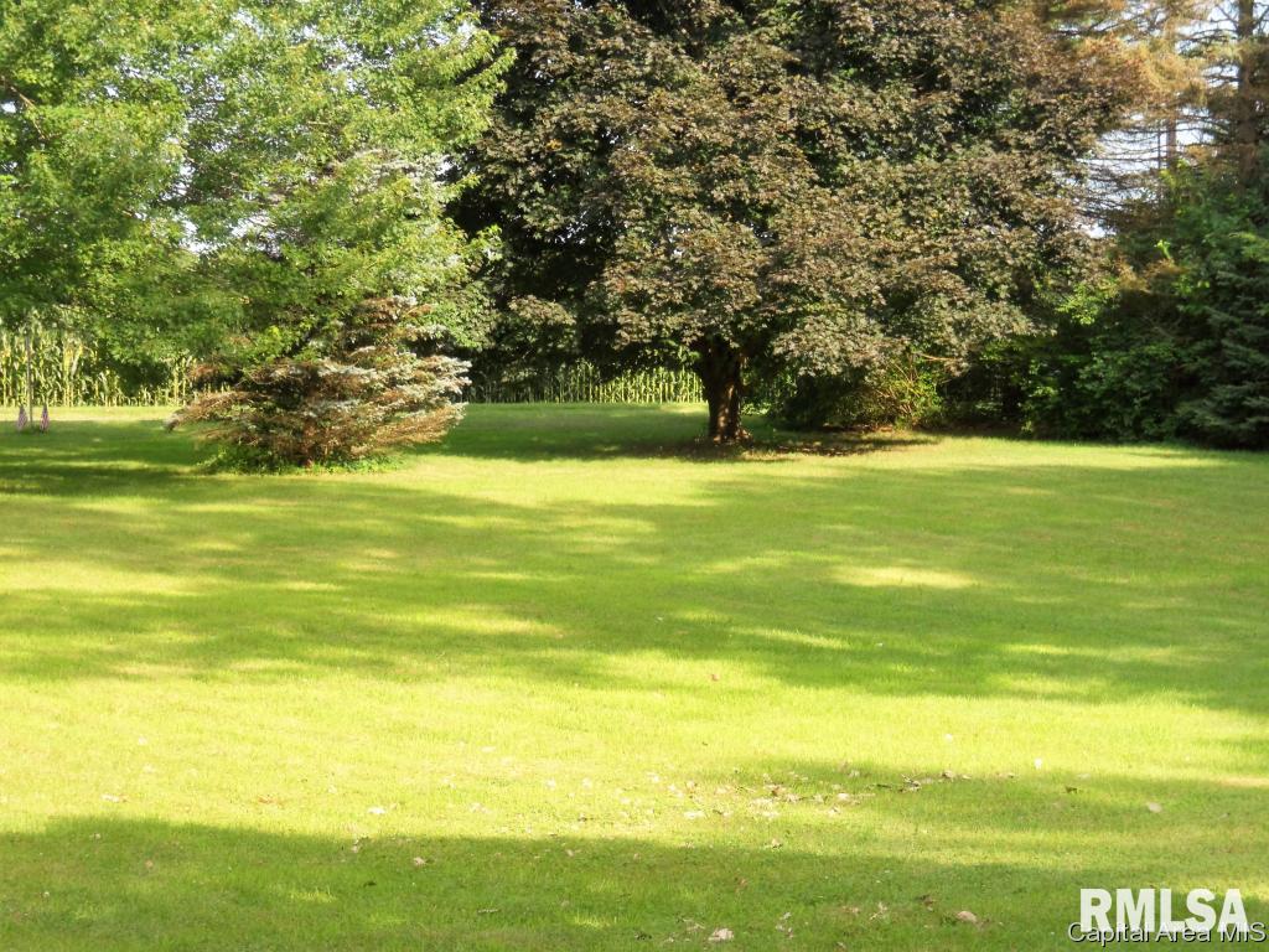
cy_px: 476
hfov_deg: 22.5
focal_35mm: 87
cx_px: 634
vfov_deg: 17.0
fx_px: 3189
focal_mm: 15.5
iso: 160
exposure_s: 1/250
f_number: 4.9
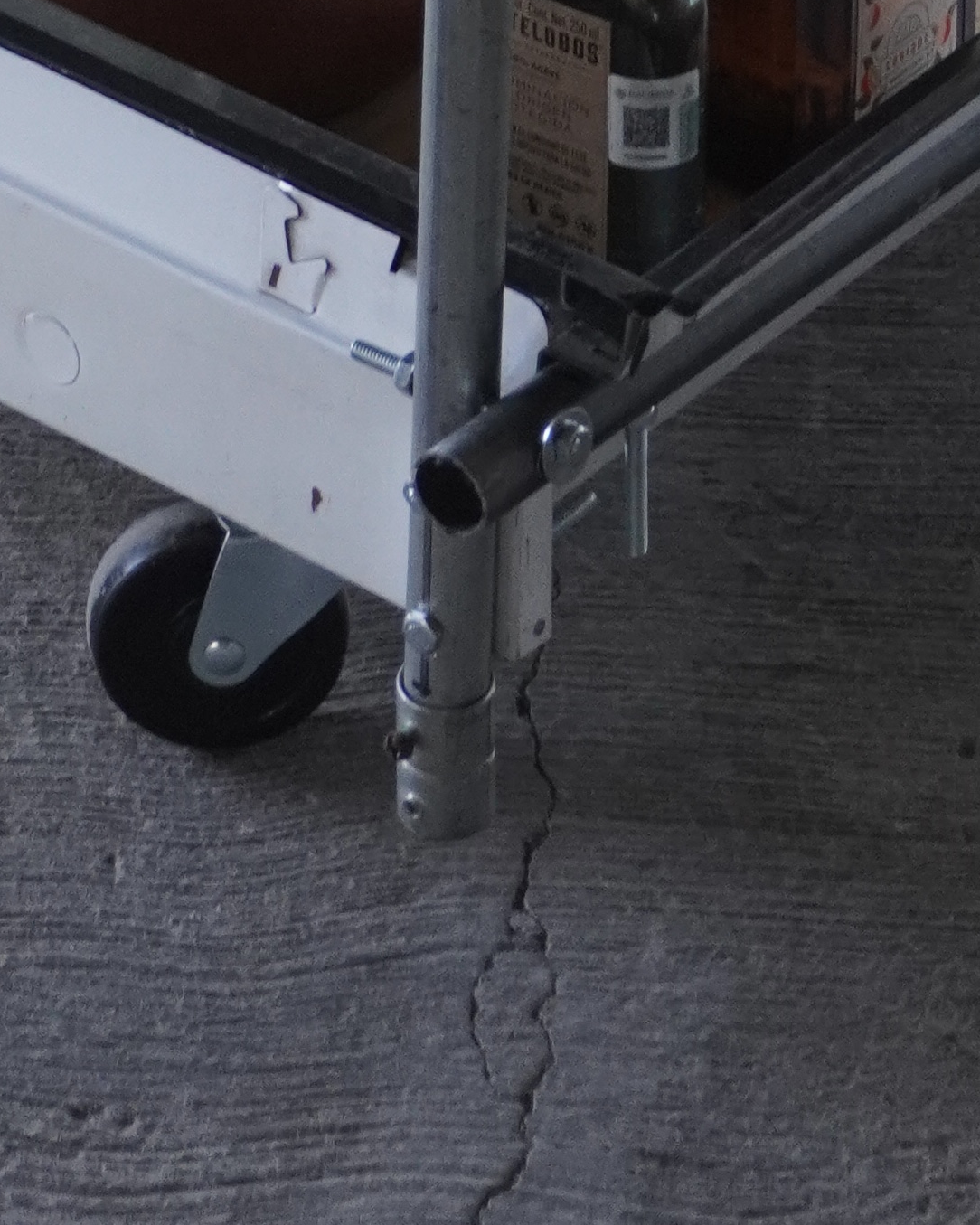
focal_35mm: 236
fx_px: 8556
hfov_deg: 6.6
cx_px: 386
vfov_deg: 7.9
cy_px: -1126
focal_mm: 40
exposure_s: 1/80
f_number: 5.6
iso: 1250
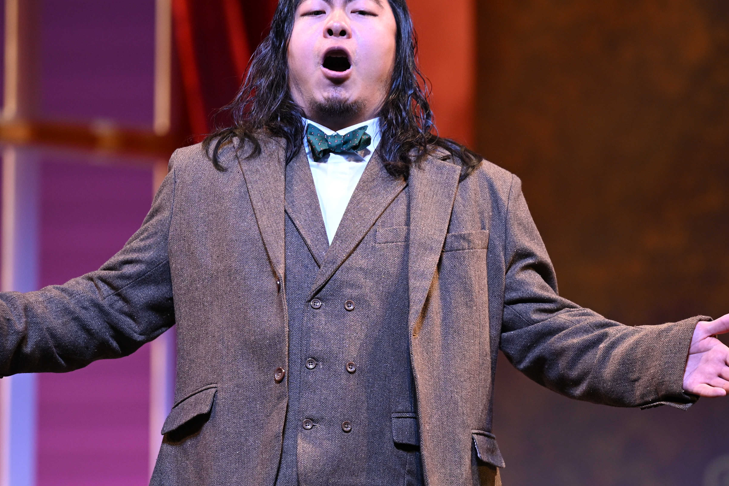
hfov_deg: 7.3
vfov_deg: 4.8
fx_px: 5751
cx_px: 439
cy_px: 316
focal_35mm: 284
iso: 800
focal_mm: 160
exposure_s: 1/160
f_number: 2.8
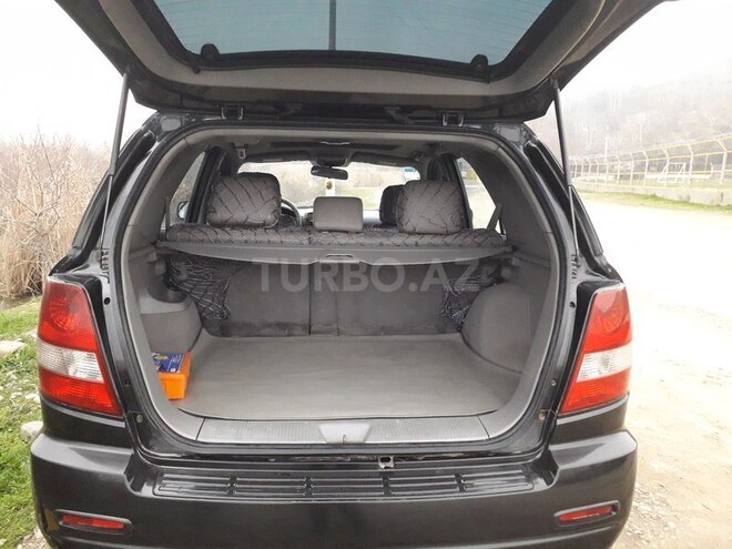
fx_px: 571
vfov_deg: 51.4
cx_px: 366
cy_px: 274
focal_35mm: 27
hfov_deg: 65.3
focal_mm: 3.6
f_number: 1.9
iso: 500
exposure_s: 1/25
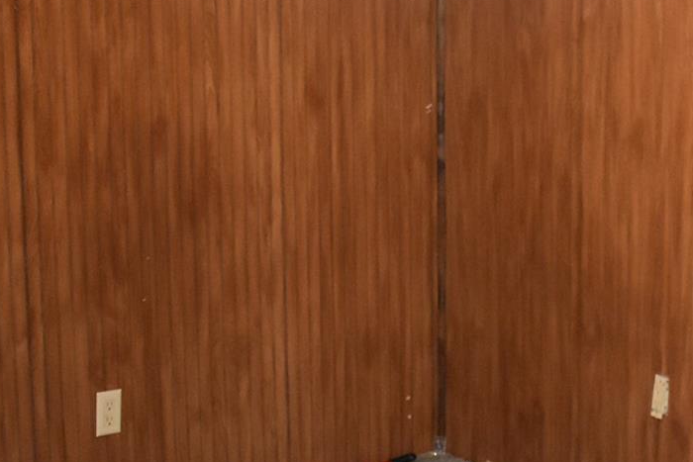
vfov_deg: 17.2
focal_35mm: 79
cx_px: 668
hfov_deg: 24.7
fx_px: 1521
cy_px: 154
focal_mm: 18
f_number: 3.5
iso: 2800
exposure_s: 1/60
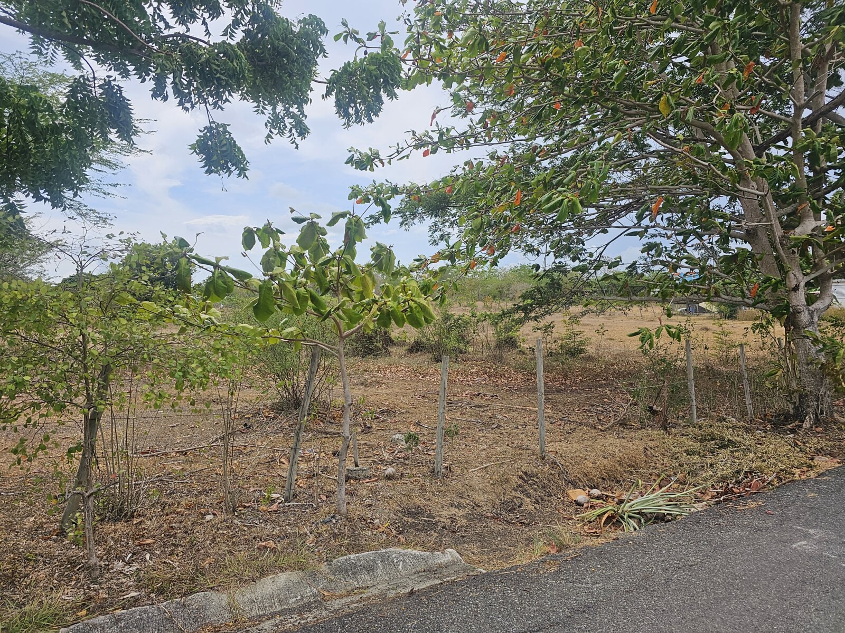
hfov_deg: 73.9
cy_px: 316
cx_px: 422
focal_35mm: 23
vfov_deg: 58.9
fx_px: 561
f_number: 1.7
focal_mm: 6.3
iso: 20
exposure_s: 1/1148
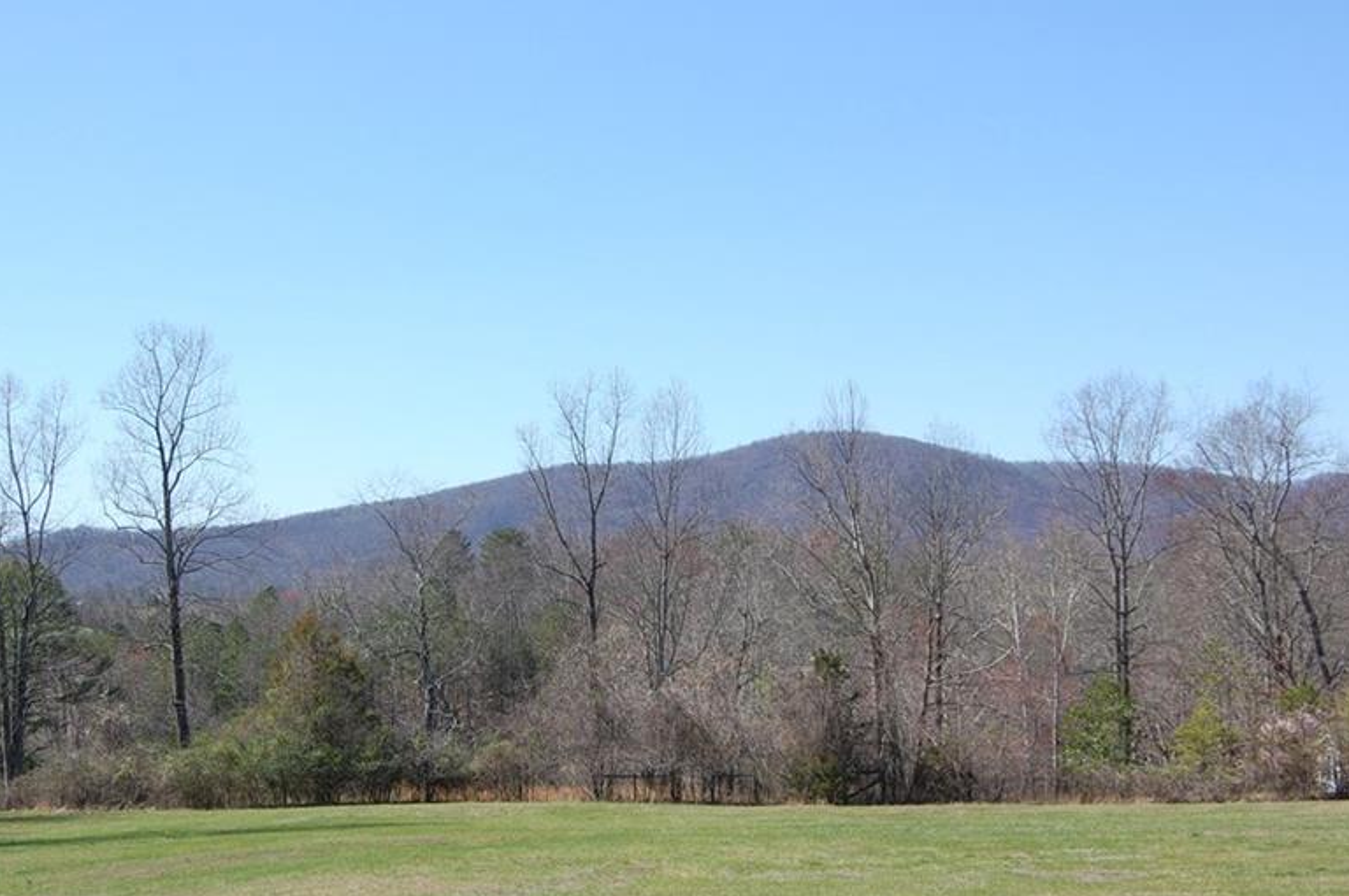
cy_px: 499
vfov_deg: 24.1
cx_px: 585
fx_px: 2096
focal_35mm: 56
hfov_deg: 35.6
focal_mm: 28
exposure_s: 1/320
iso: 200
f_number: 9
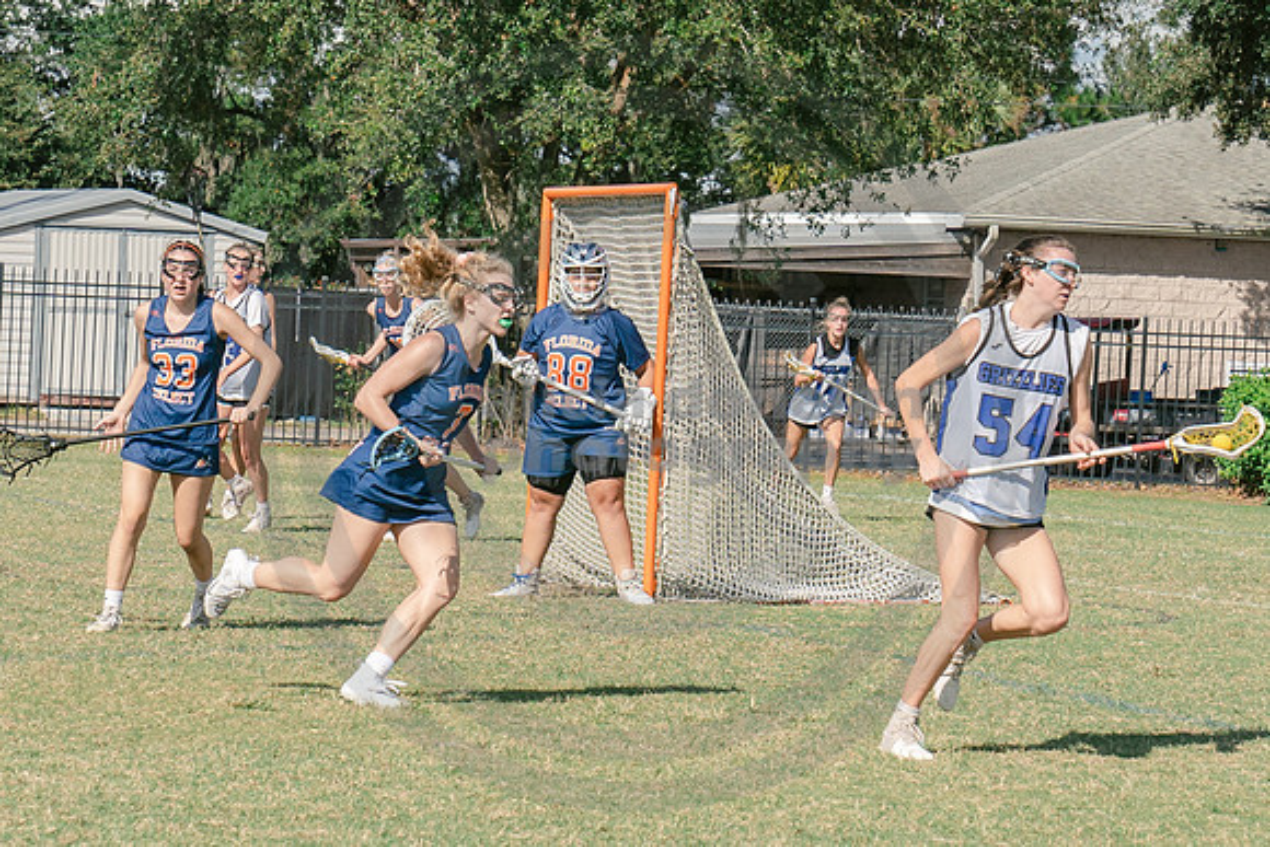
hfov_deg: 11.1
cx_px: 517
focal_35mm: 185
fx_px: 6526
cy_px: 398
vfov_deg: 7.4
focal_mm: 70
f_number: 5.6
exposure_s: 1/1250
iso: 250
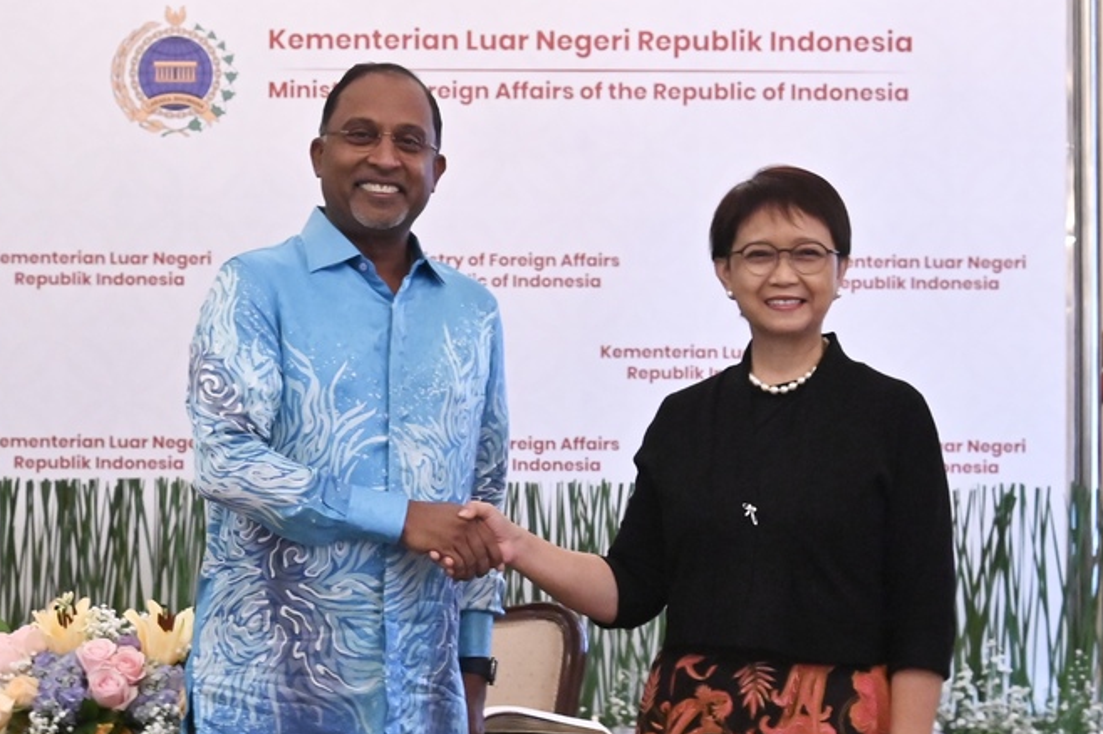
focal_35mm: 73
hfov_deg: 27.7
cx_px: 511
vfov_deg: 18.6
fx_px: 2235
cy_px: 500
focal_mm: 50
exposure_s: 1/100
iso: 4000
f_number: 5
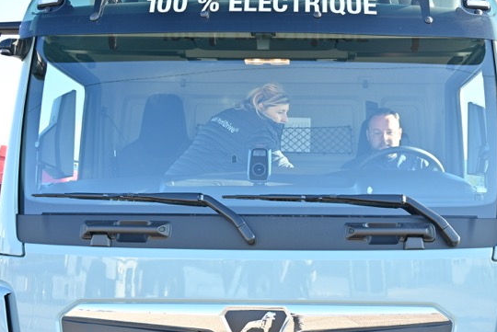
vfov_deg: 29.9
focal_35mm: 45
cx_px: 293
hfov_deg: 43.4
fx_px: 622
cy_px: 154
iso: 640
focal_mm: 38
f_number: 7.1
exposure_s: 1/200
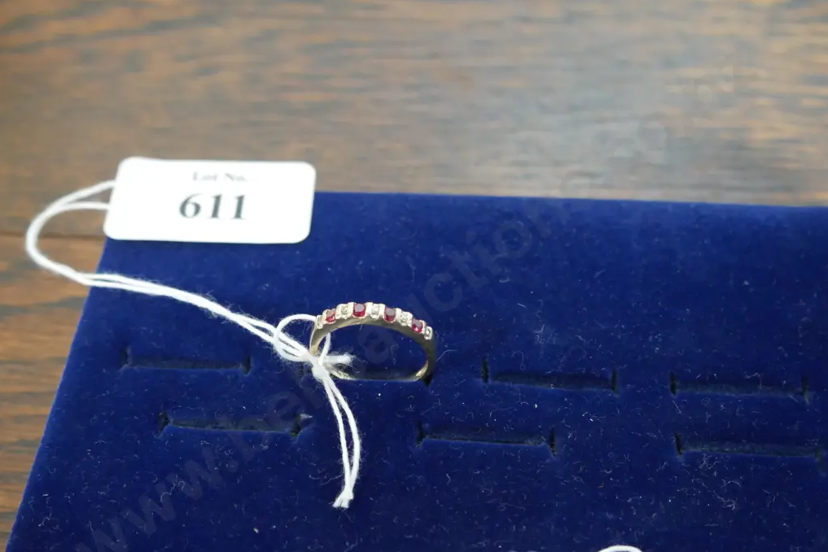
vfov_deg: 30.5
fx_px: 1012
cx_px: 415
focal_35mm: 44
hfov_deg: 44.5
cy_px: 312
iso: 2500
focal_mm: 21
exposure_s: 1/60
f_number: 4.6
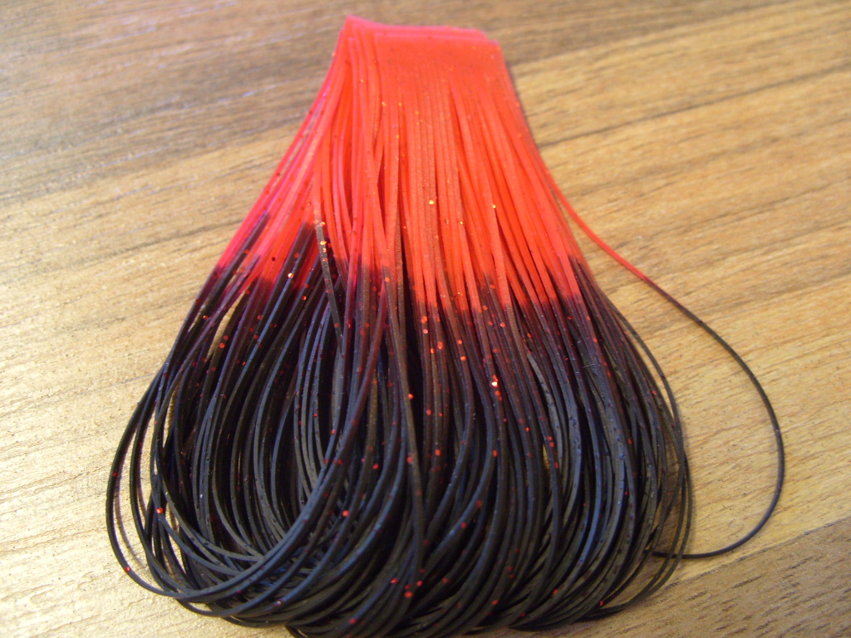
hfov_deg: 52.6
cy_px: 319
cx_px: 426
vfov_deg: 40.7
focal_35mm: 35
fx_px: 860
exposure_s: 1/20
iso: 200
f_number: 2.8
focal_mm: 7.8
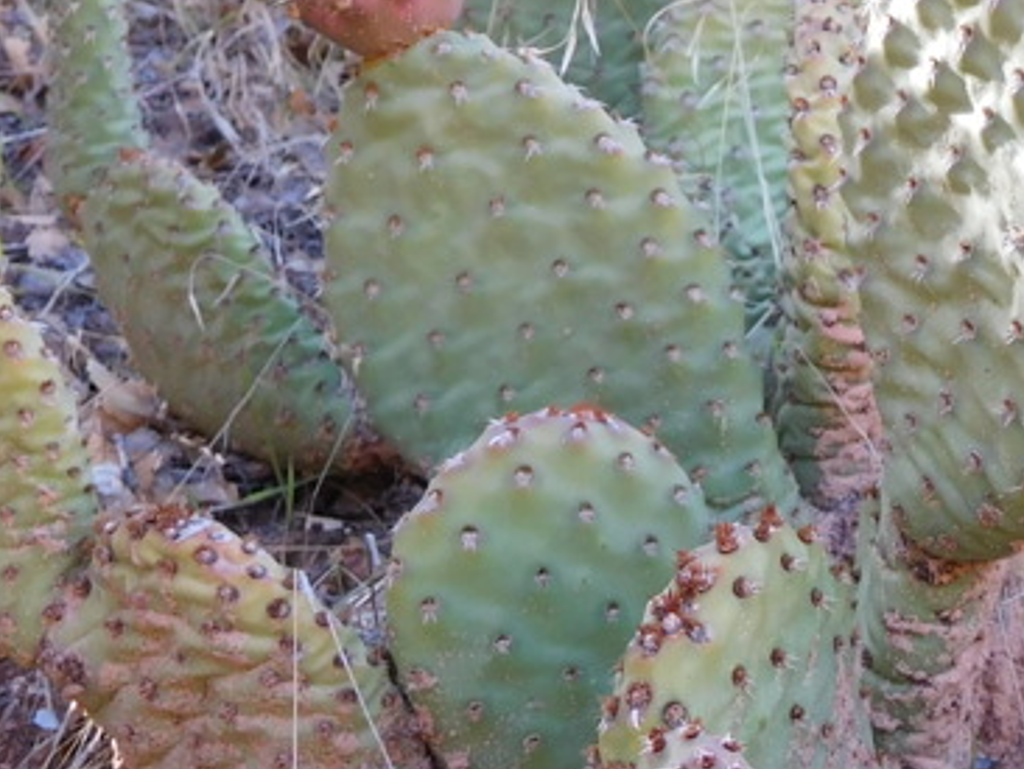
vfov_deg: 14.5
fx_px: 3019
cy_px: 277
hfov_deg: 18.0
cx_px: 1311
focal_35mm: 102
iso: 125
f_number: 3.8
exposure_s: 1/100
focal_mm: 6.2
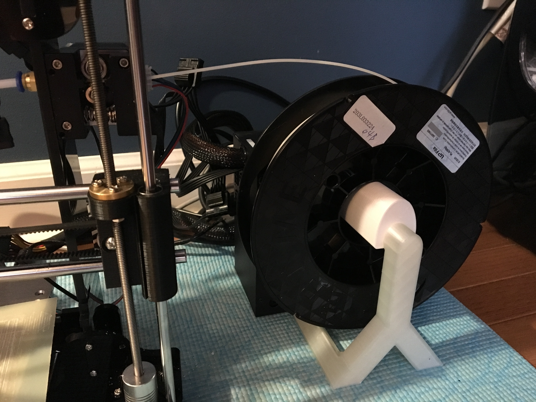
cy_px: 201
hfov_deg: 61.7
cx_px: 268
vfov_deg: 48.2
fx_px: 449
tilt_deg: -24.6
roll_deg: -2.3
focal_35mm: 29
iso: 320
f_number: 2.2
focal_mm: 4.15
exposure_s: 1/15
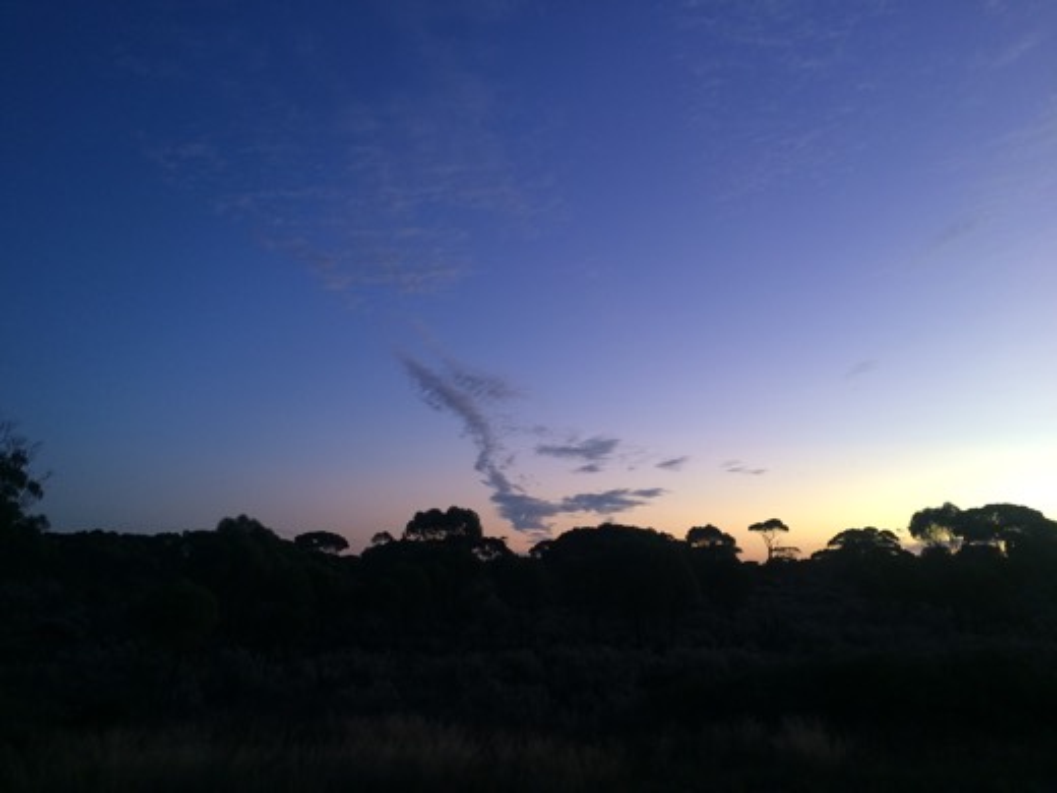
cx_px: 528
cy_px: 396
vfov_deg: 48.2
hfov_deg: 61.7
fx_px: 886
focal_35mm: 29
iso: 80
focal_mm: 4.15
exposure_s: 1/30
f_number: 2.2
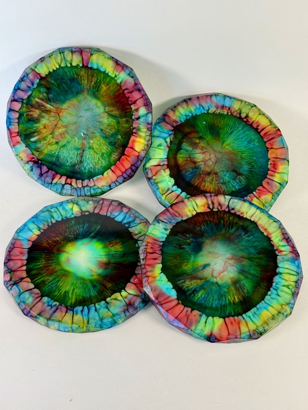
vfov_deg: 39.7
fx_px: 569
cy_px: 205
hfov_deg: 30.3
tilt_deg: -55.8
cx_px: 154
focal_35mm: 48
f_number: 1.78
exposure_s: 1/121
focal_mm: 6.76
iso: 50
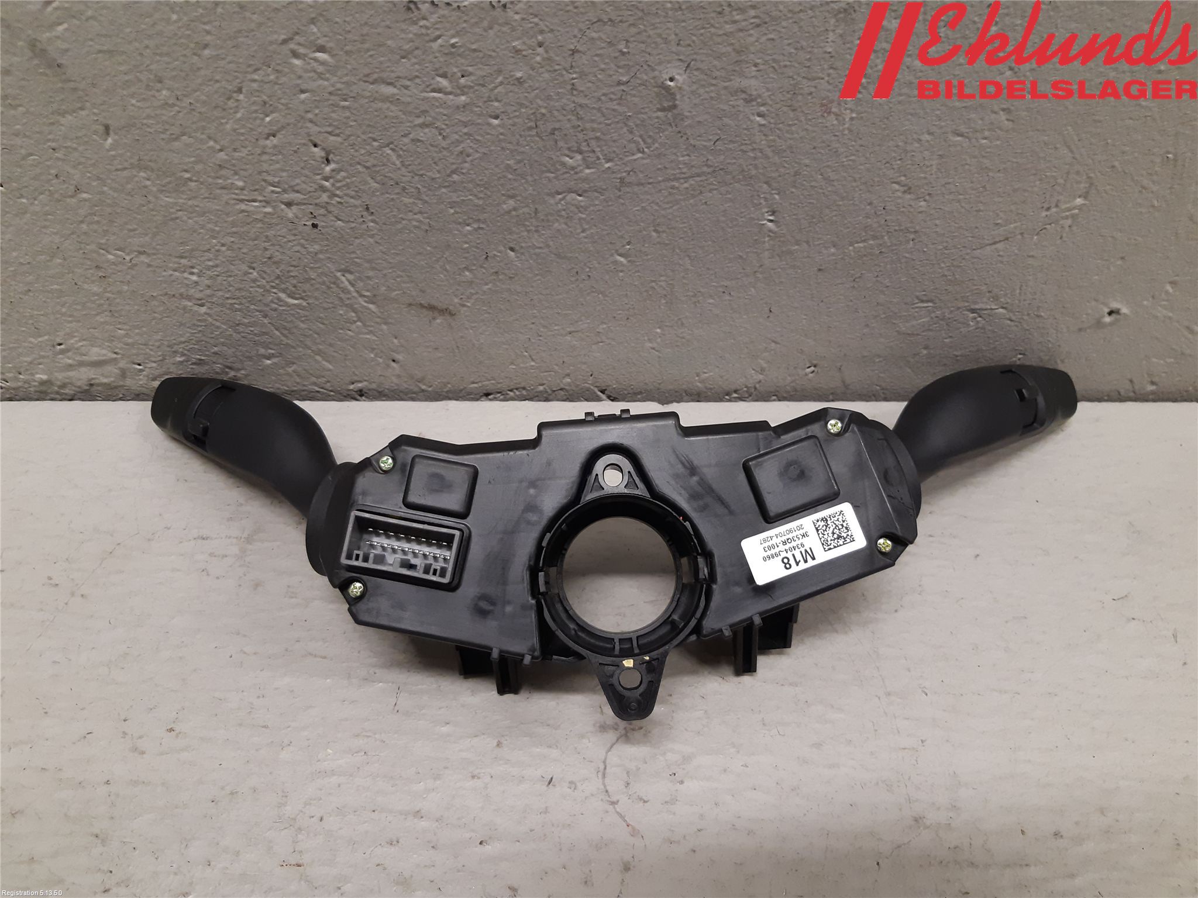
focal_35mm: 26
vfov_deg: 53.1
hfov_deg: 67.3
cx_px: 599
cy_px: 449
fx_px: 900
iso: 160
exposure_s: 1/50
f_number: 1.7
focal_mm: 3.93
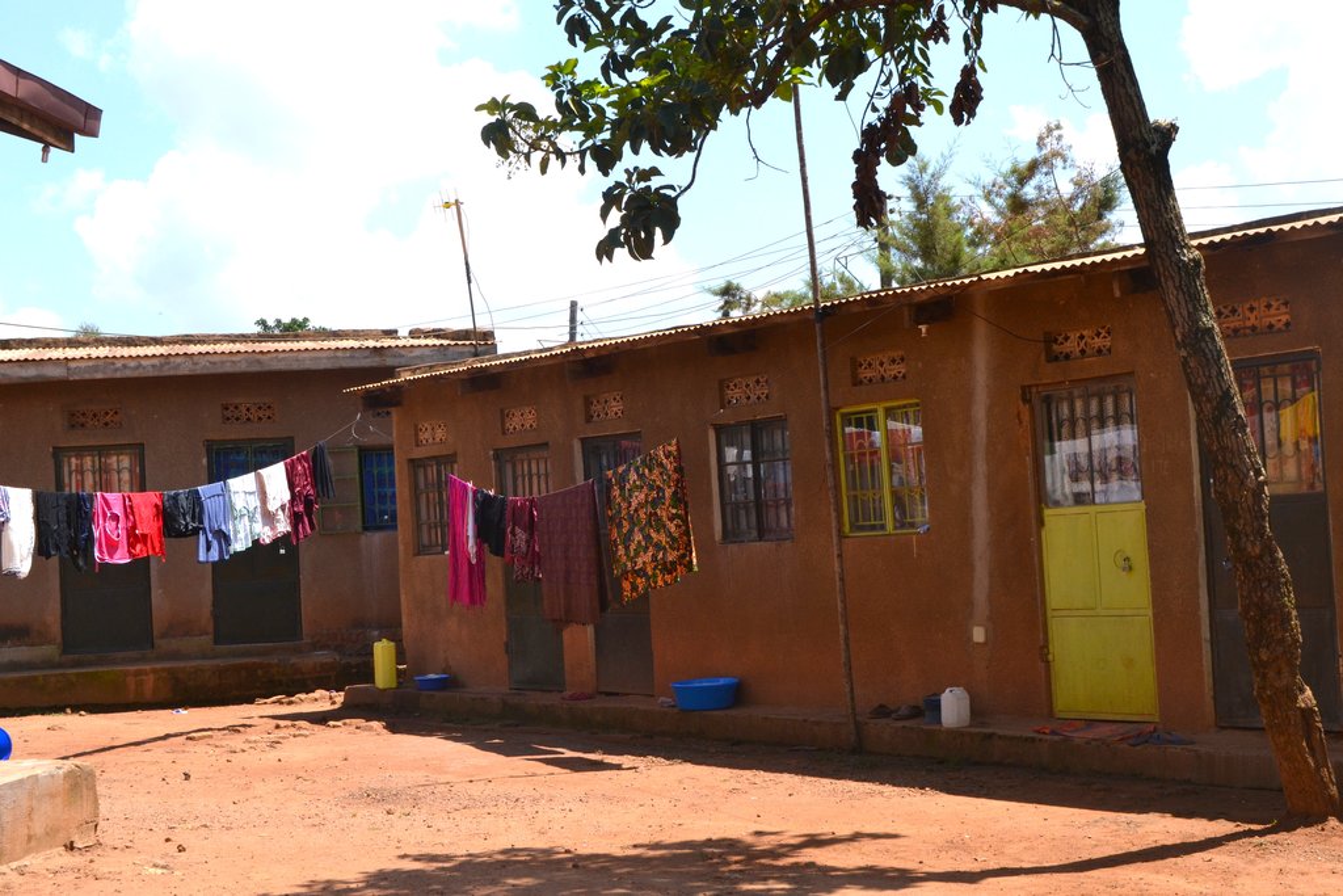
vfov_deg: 25.8
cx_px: 672
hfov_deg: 37.8
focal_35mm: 52
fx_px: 1959
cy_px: 448
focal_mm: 35
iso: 800
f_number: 13
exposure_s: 1/500
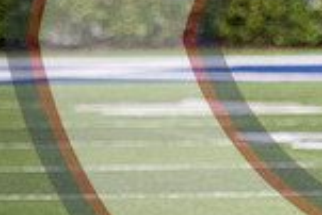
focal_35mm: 808
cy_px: 37
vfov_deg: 1.7
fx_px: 7234
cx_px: 473
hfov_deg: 2.5
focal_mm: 140
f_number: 2.8
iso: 4000
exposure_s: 1/2000
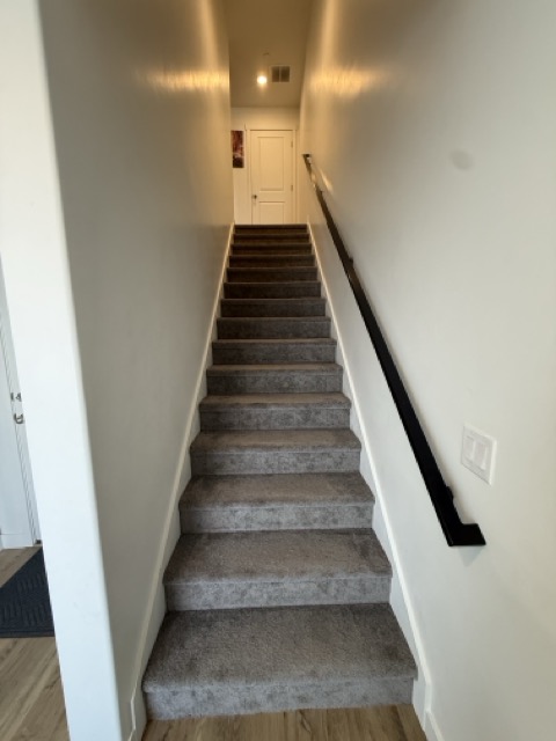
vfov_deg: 102.1
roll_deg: +0.6
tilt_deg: -8.5
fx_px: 300
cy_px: 370
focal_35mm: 14
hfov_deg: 85.7
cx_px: 278
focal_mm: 2.22
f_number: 2.2
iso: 320
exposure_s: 1/120
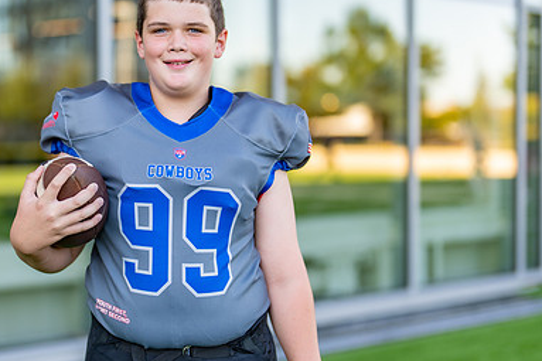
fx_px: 1339
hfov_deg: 22.8
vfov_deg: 15.3
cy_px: 176
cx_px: 176
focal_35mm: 89
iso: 100
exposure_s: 1/640
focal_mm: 50
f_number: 1.2
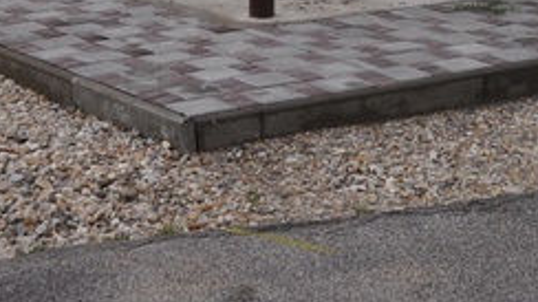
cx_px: 443
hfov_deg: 17.4
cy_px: -532
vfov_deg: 8.6
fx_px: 1739
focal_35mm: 122
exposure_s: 1/400
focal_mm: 21
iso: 400
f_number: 10
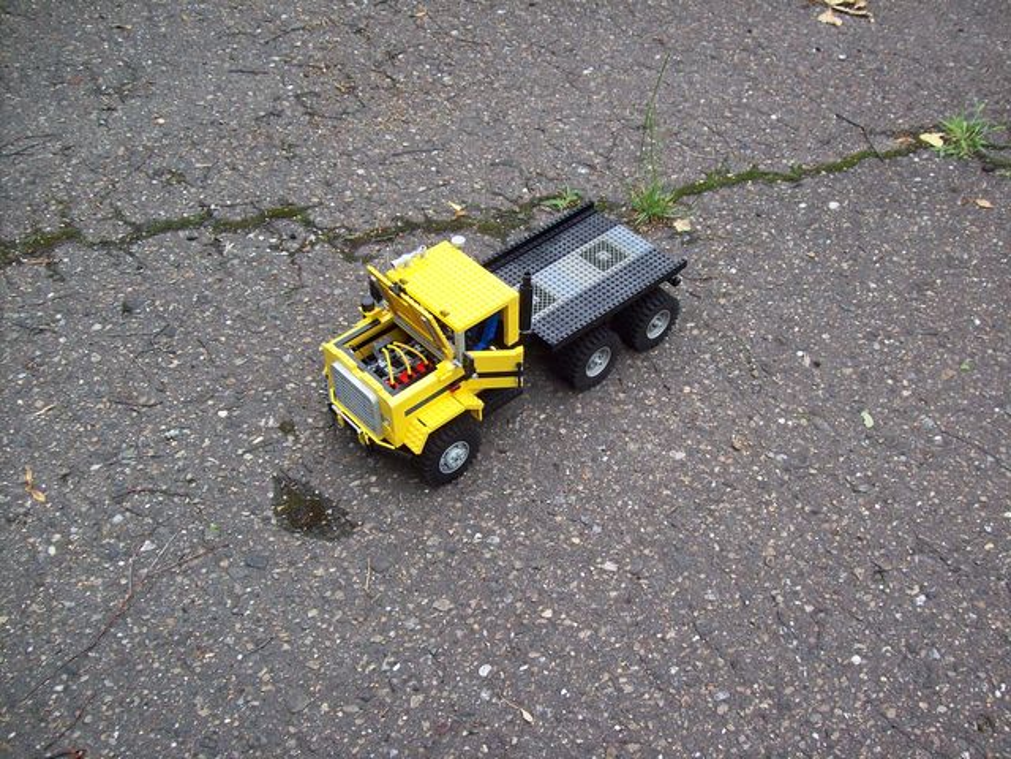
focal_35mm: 36
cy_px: 380
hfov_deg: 51.4
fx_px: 1051
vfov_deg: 39.7
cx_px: 506
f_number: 2.7
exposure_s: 1/115
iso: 80
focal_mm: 6
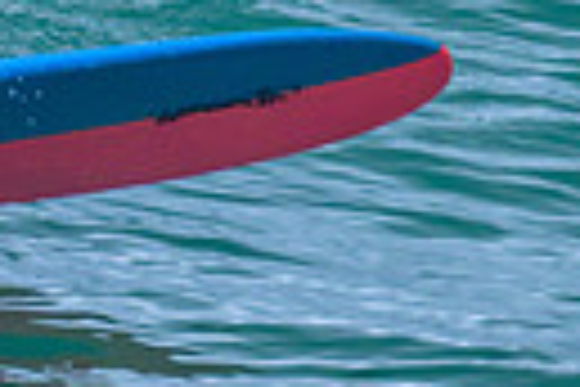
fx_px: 55788
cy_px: -410
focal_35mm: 3463
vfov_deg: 0.4
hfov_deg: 0.6
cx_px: -34
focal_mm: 560
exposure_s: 1/2000
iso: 900
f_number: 8
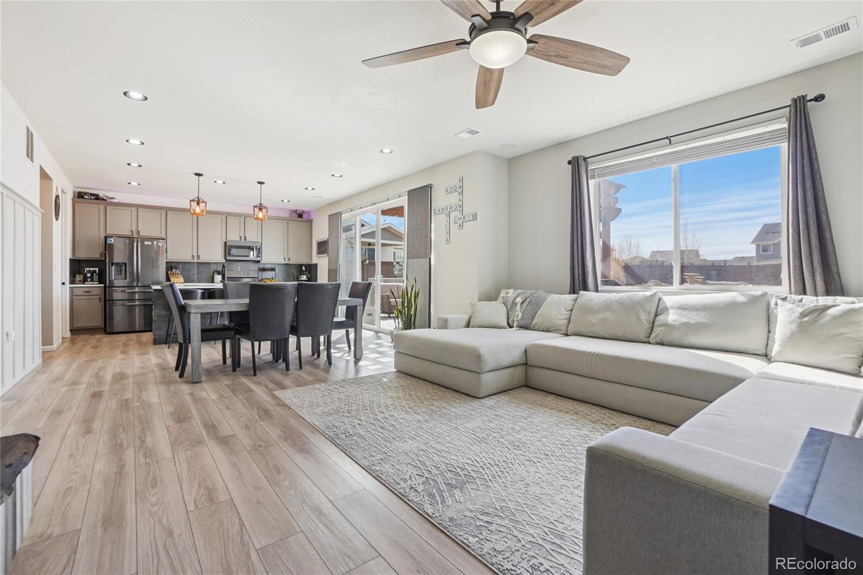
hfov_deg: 100.4
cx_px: 432
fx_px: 359
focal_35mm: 15
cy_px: 288
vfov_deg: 77.3
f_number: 8
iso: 200
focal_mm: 10
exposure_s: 1/30
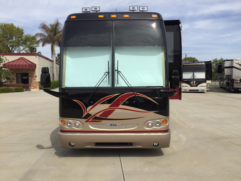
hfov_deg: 61.7
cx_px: 120
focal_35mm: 29
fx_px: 202
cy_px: 90
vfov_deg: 48.2
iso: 32
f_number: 2.2
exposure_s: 1/3300
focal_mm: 4.15
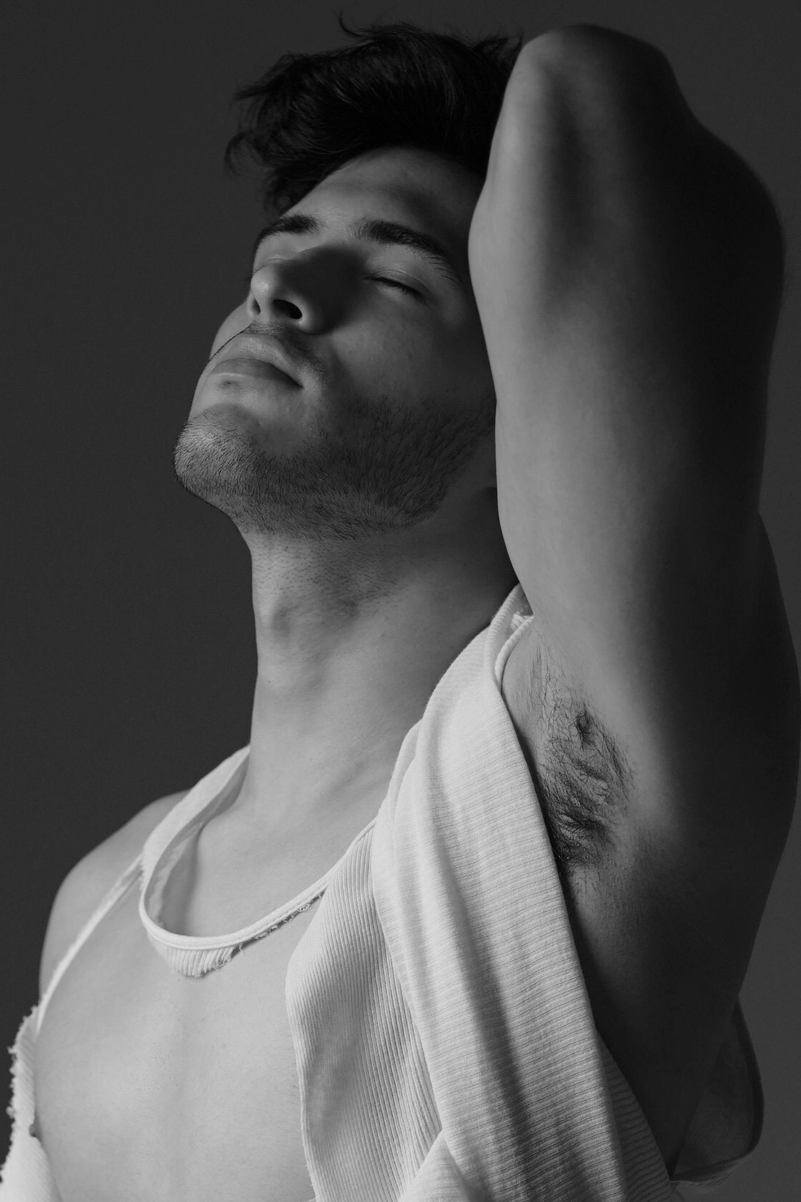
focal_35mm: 50
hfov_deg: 27.0
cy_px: 601
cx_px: 400
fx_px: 1669
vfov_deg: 39.6
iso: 1000
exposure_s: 1/320
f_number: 3.2
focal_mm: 50
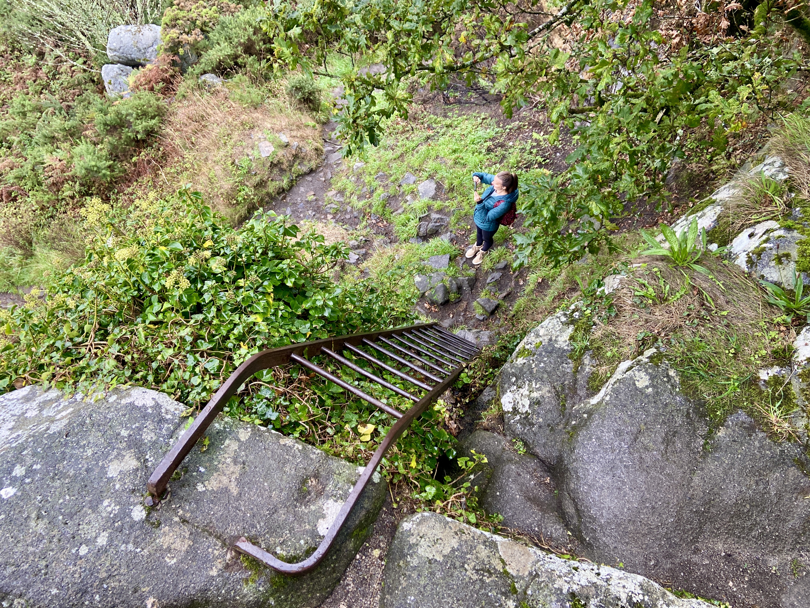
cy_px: 304
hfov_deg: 67.3
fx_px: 608
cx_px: 405
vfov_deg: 53.1
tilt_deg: -62.9
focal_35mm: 26
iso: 125
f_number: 1.8
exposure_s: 1/121
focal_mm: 4.25
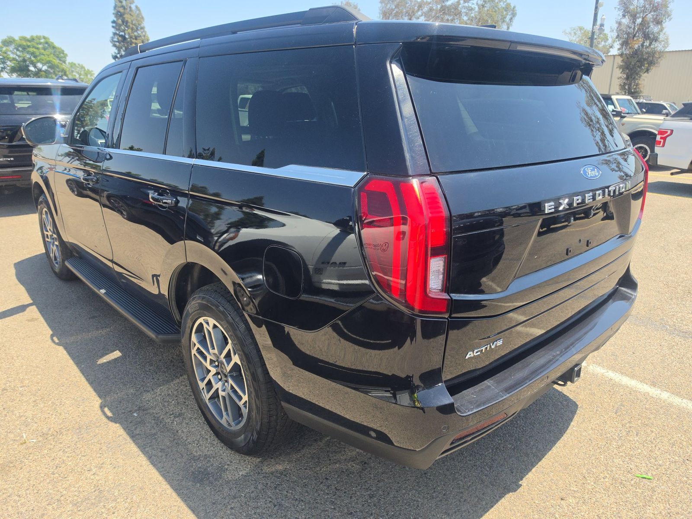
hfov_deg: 73.9
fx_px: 460
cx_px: 346
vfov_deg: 58.9
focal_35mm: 23
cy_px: 260
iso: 63
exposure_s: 1/2759
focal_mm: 6.5
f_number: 1.4
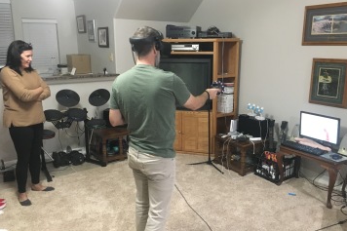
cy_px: 116
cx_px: 177
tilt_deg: -13.7
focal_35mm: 31
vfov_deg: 42.3
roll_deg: +0.0
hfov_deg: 60.3
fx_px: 299
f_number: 2.2
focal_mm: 4.15
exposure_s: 1/15
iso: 400
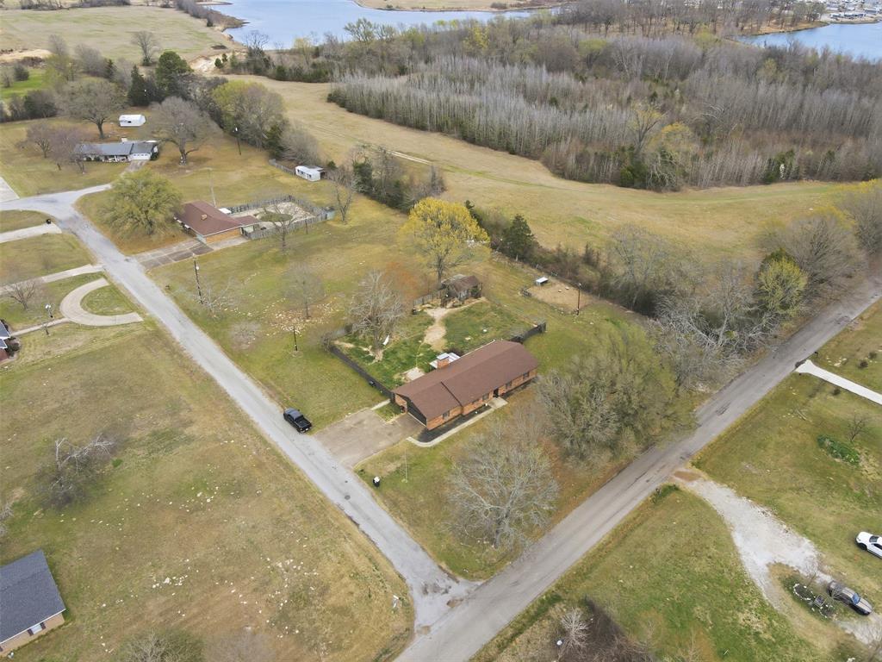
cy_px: 331
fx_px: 612
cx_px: 441
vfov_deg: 56.8
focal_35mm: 24
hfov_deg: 71.6
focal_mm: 4.5
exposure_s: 1/200
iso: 100
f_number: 2.8
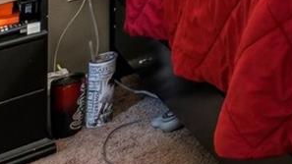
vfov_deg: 11.7
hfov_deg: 18.1
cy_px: -258
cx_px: 586
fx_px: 612
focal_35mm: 79
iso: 200
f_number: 8
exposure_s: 1/1.67
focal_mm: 14
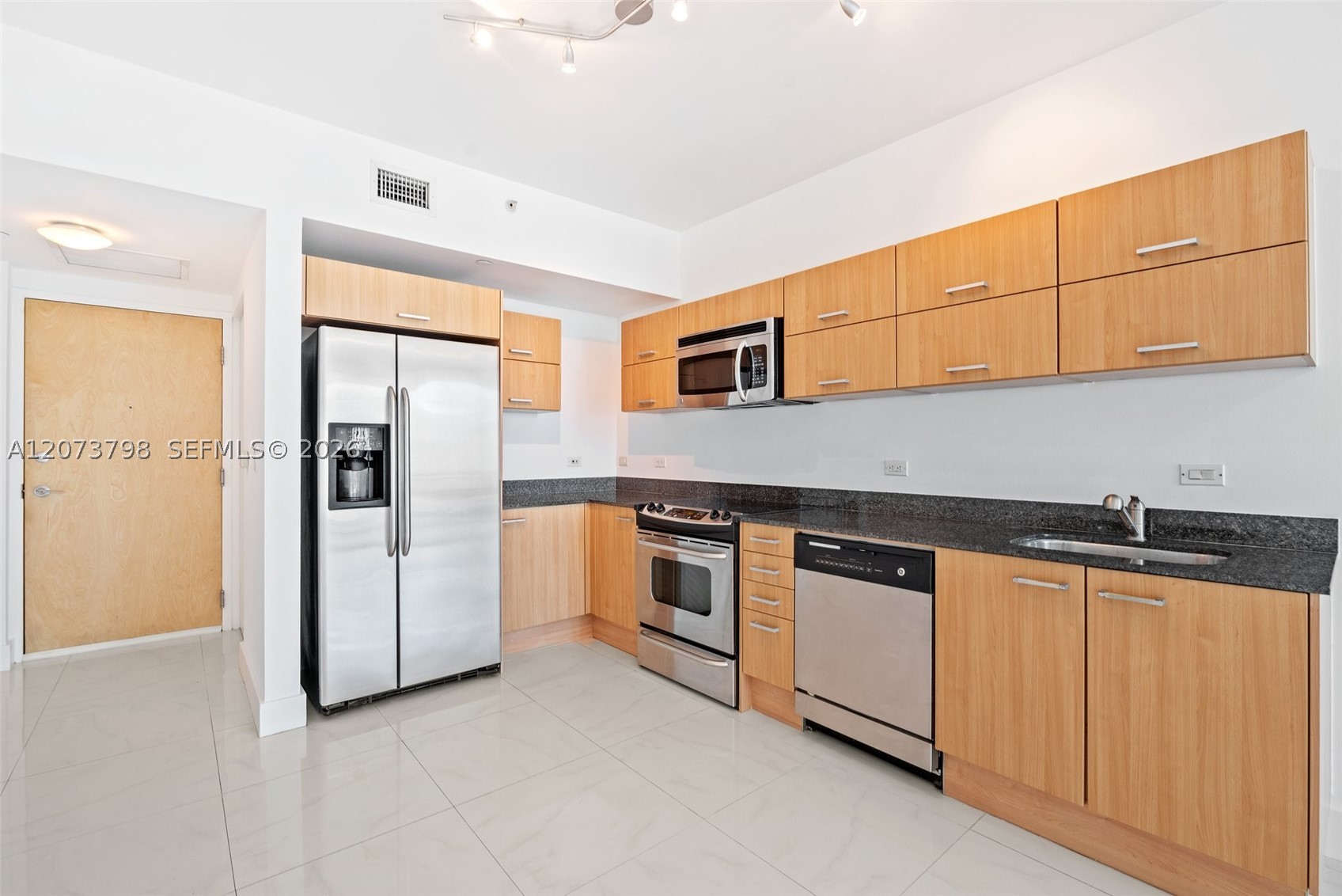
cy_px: 448
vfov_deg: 73.8
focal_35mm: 16
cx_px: 671
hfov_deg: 96.7
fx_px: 597
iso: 1100
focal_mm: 16
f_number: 8
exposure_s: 1/15
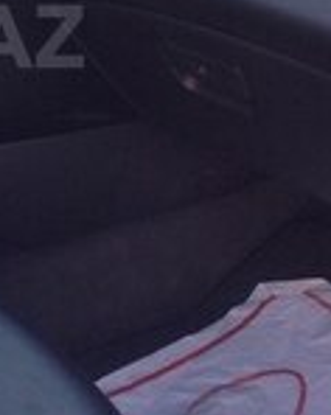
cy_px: 36
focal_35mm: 108
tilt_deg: -23.8
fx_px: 1325
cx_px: -132
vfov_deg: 17.5
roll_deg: +0.0
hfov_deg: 13.6
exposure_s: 1/120
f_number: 2.4
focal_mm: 4.12
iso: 80
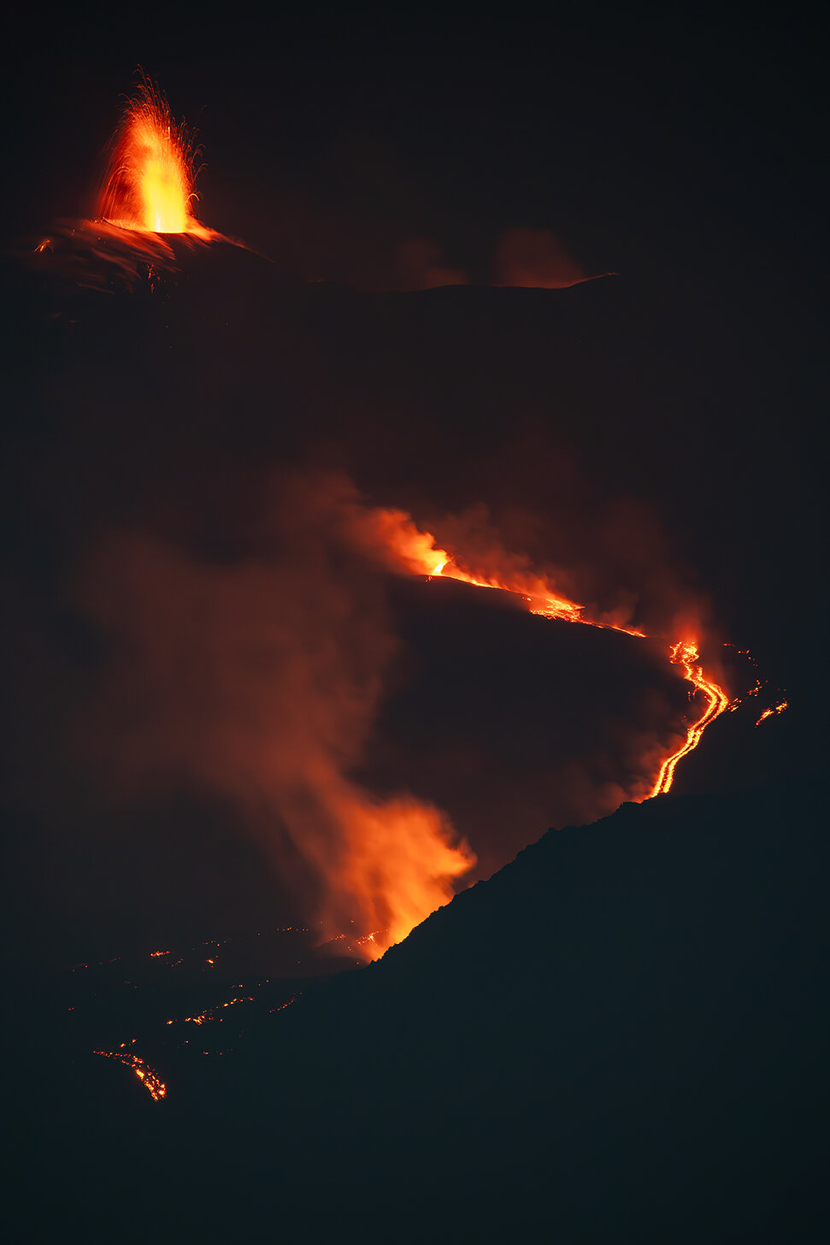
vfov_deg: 4.5
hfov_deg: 3.0
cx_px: 415
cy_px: 622
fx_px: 15903
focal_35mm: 460
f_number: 8
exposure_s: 3
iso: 1600
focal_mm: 460
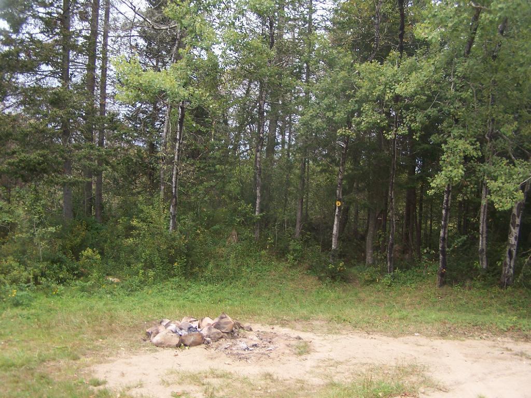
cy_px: 199
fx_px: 583
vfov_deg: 37.7
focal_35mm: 38
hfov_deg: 49.0
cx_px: 266
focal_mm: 6.3
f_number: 2.8
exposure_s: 1/200
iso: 80
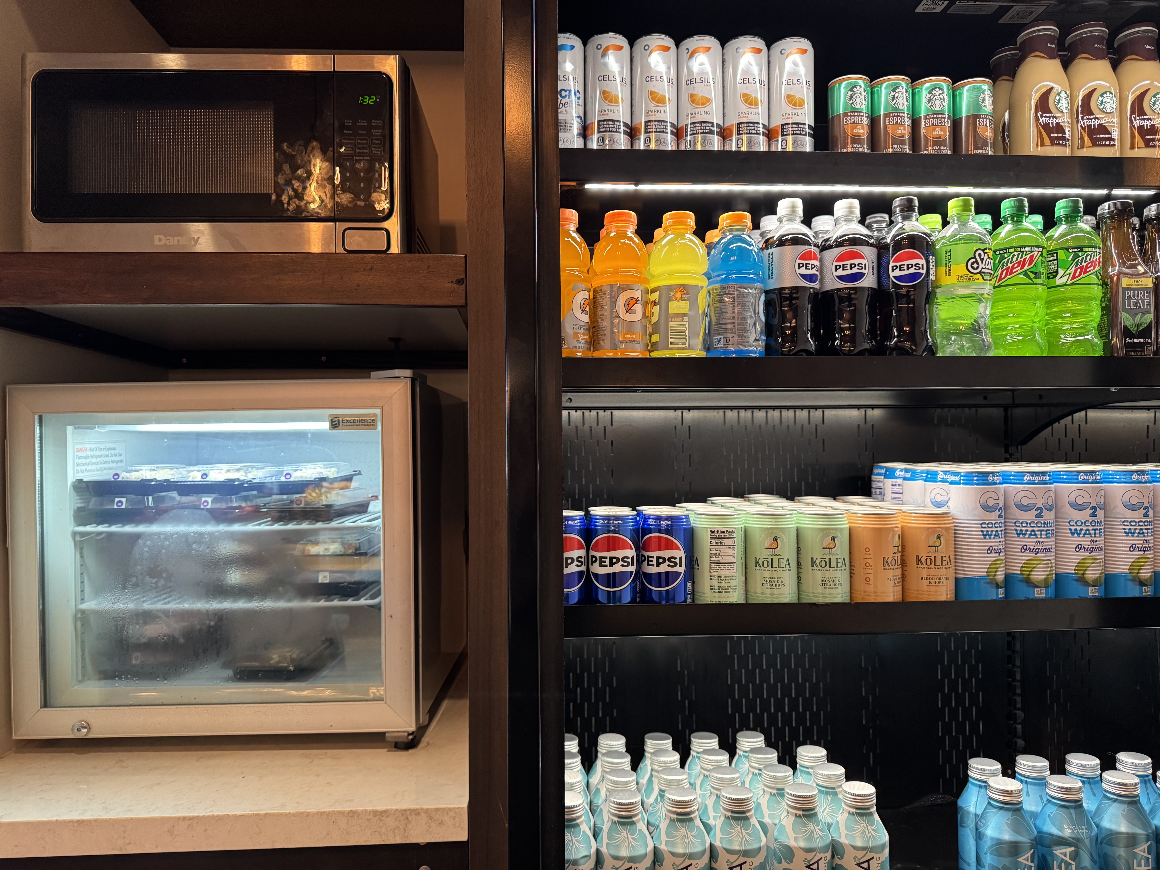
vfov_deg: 56.8
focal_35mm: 24
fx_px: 804
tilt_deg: +0.8
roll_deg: +0.2
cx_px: 580
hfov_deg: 71.6
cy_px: 435
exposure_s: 1/60
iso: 320
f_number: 1.78
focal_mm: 6.76
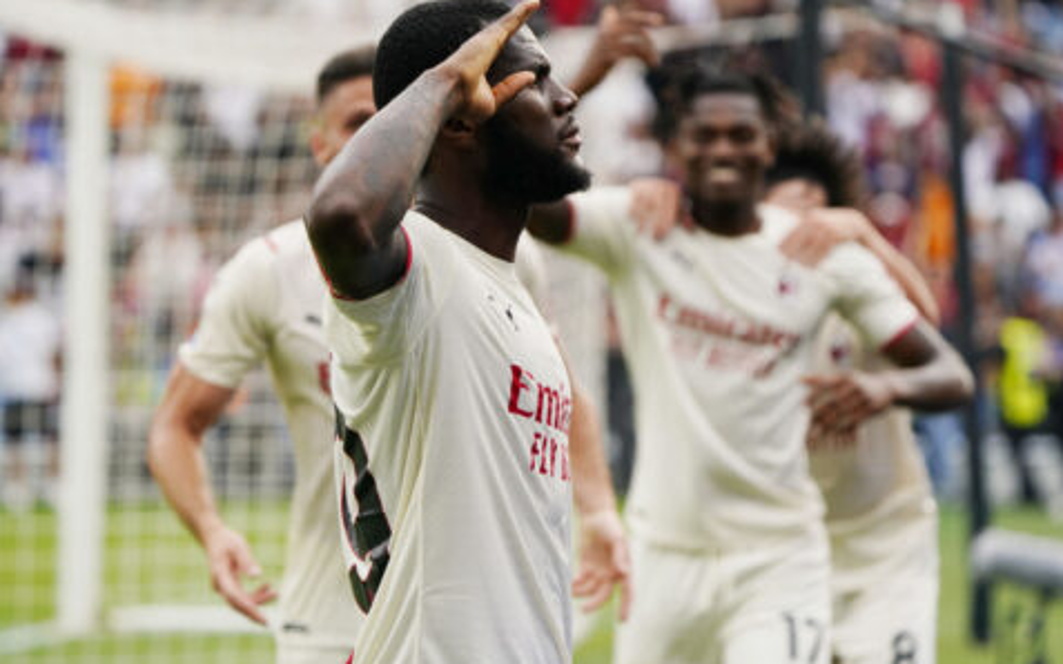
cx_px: 533
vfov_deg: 4.6
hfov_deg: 7.3
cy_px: 316
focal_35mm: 287
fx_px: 8313
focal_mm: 280
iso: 1600
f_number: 6.3
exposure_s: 1/1600
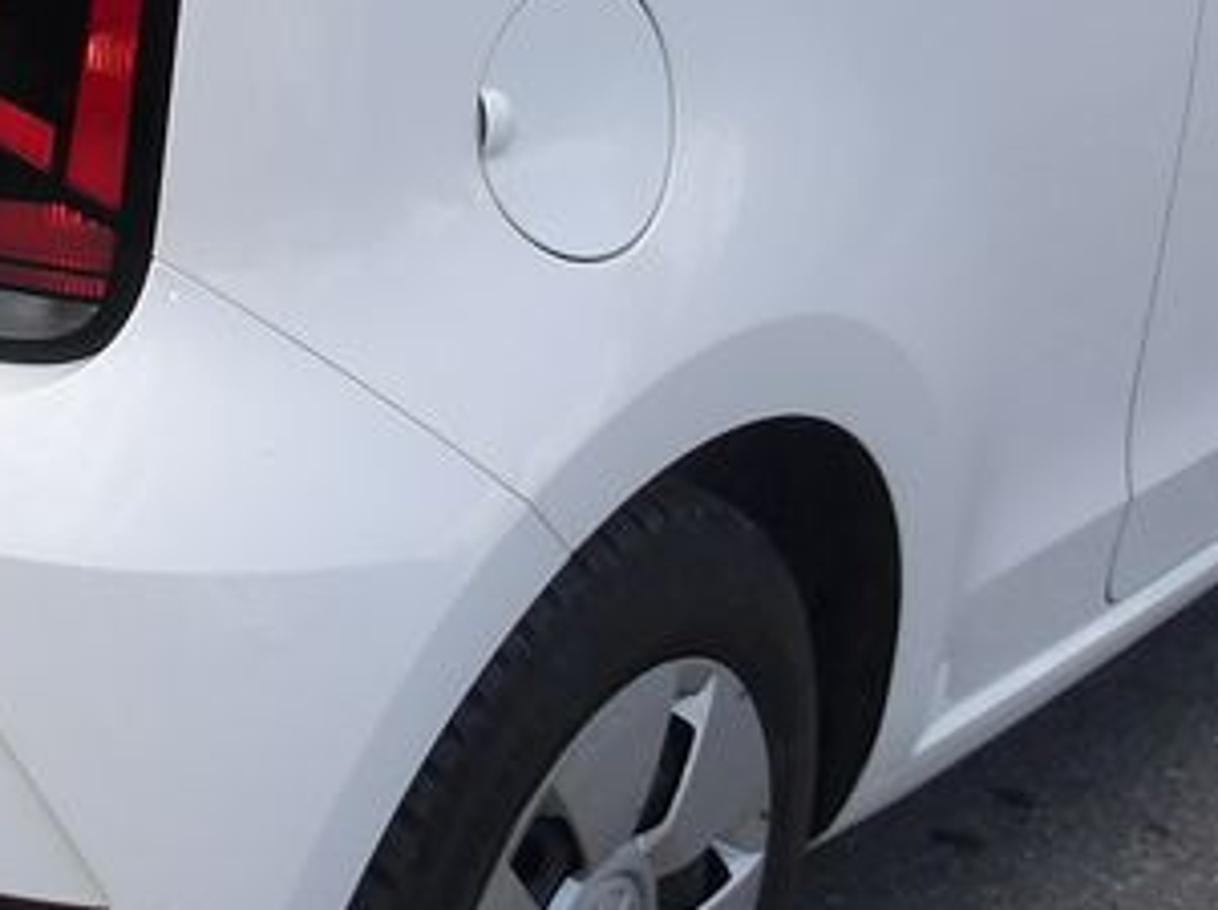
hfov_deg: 21.2
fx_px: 3233
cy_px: 49
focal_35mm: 92
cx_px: 340
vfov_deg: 15.8
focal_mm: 4.9
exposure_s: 1/745
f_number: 3
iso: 100
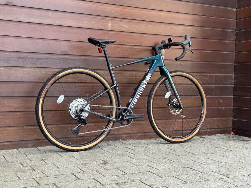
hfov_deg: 39.7
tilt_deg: -1.5
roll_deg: -0.4
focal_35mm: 48
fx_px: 348
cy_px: 94
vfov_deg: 30.3
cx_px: 126
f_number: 1.78
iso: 80
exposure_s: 1/172
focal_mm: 6.76
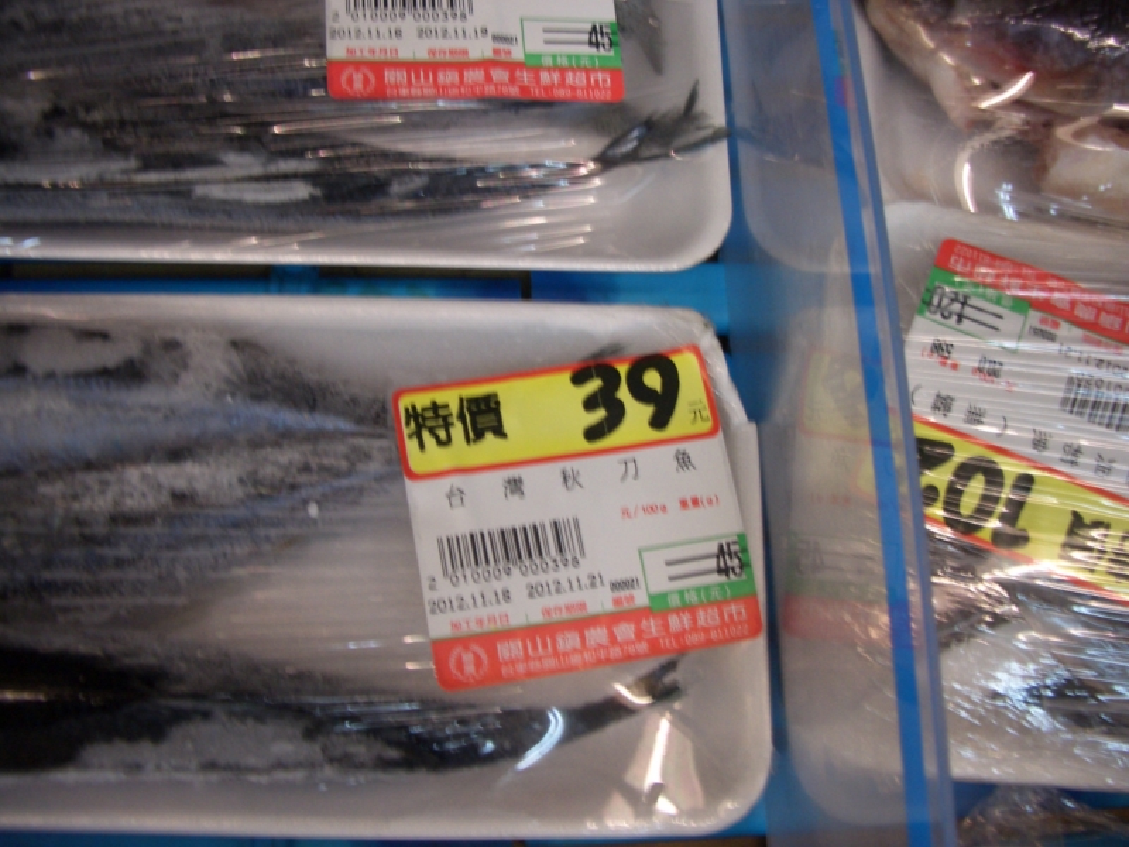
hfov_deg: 52.6
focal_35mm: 35
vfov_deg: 40.7
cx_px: 564
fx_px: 1142
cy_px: 424
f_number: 2.6
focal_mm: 5.8
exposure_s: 1/40
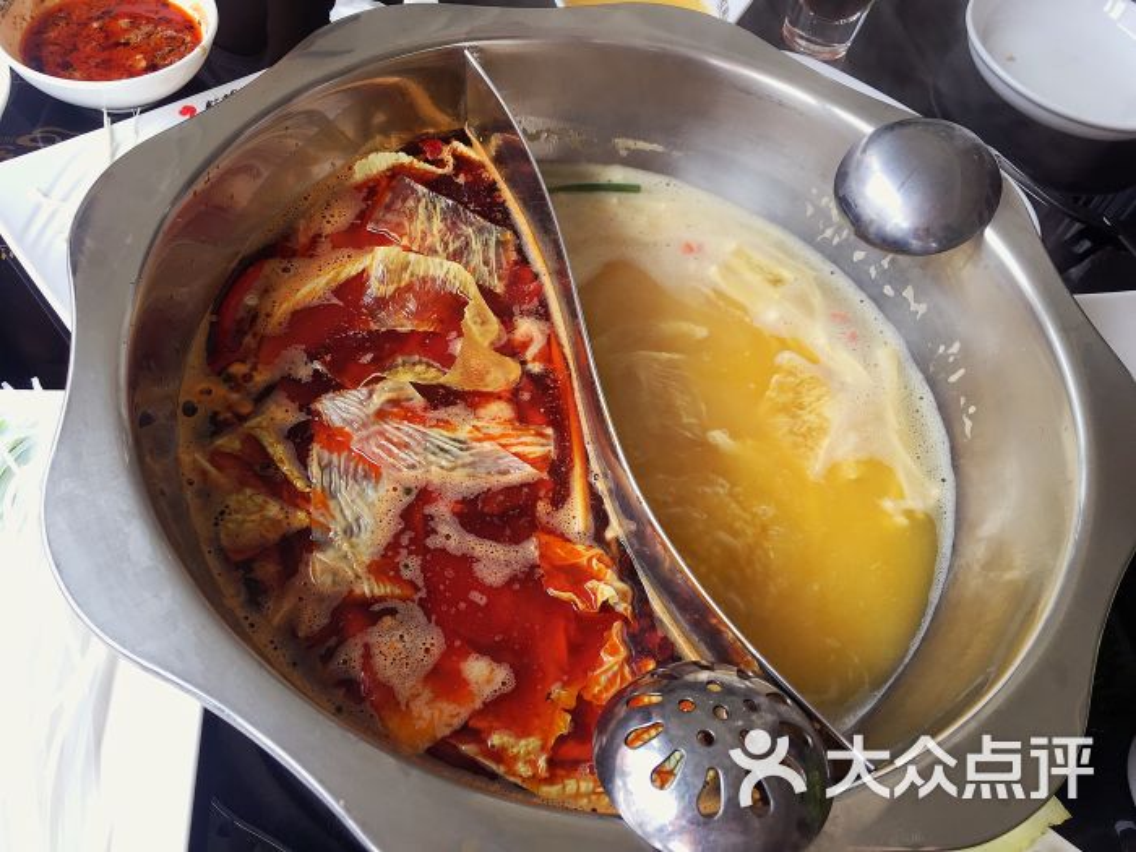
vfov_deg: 48.2
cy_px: 426
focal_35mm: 29
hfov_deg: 61.7
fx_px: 952
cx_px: 568
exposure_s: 1/100
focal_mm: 4.15
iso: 32
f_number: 2.2
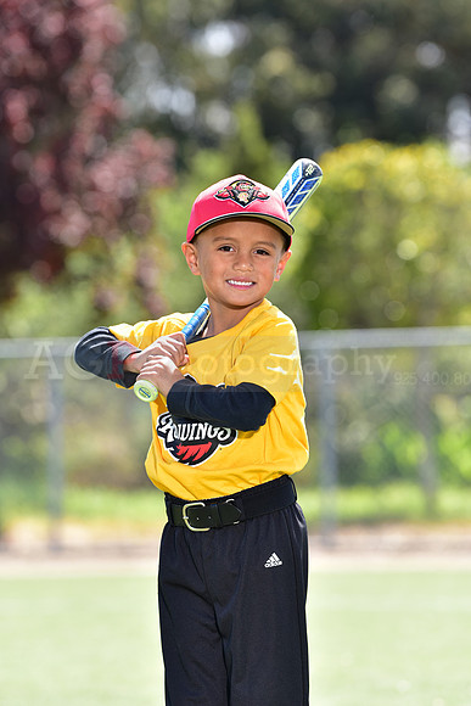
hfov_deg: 6.9
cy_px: 353
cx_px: 236
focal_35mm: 200
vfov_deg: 10.3
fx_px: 3922
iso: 80
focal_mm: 200
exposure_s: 1/160
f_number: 5
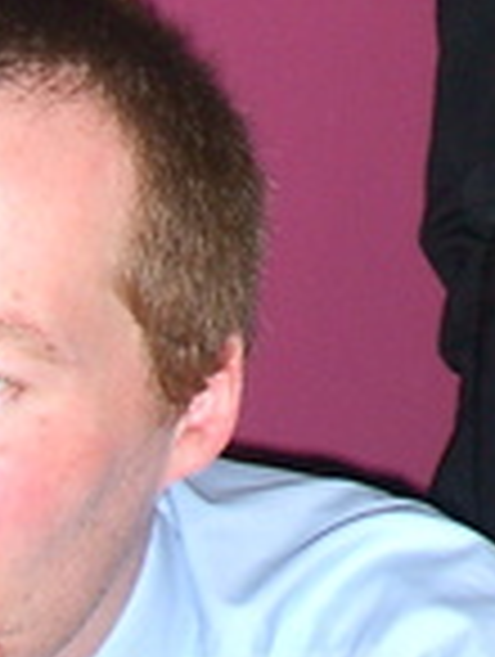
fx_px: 2700
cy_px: -374
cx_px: 862
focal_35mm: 142
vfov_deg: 13.0
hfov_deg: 10.0
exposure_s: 1/40
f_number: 2.6
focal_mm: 5.8
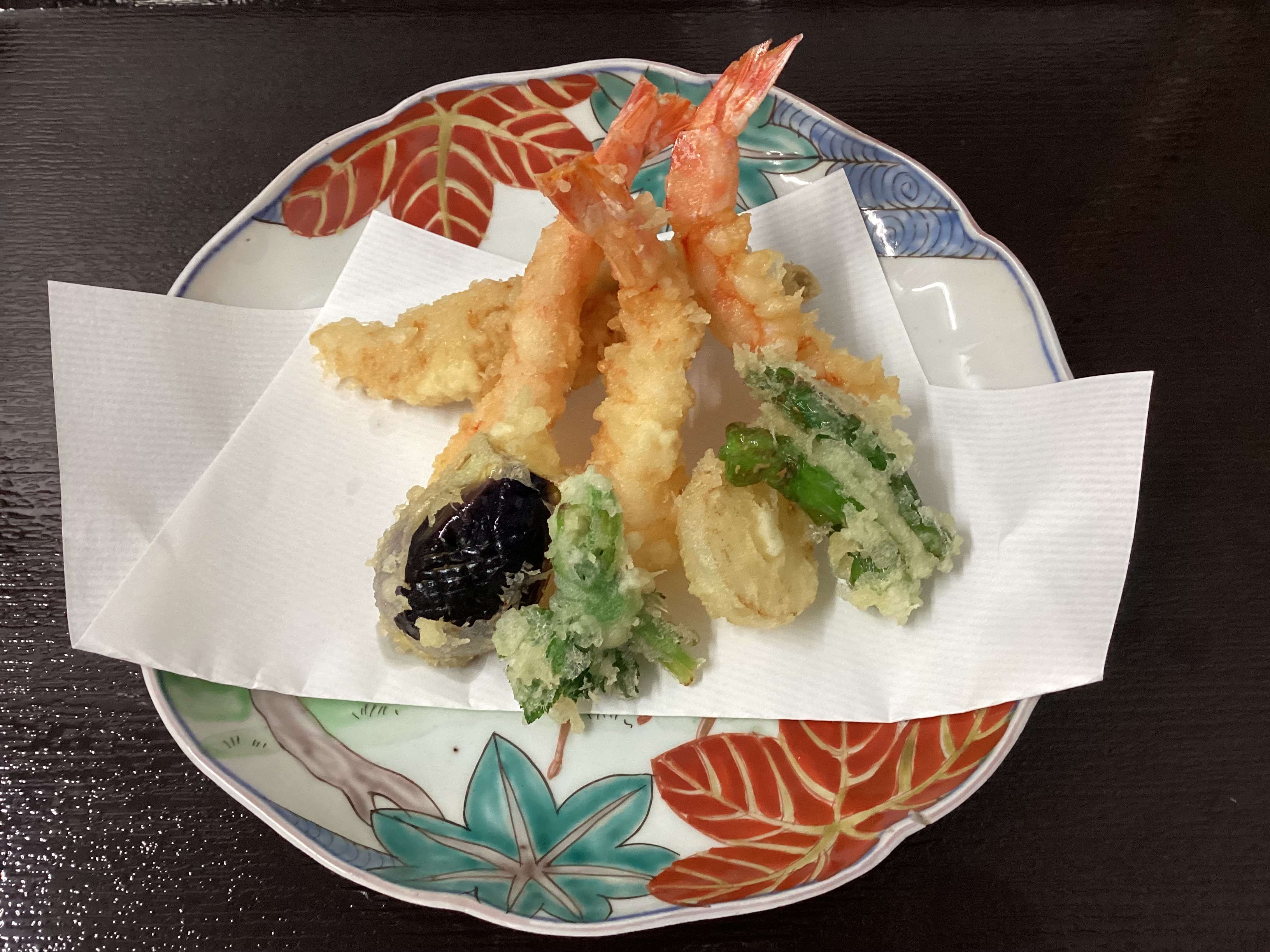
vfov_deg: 45.4
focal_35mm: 31
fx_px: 1137
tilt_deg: -63.8
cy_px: 476
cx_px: 635
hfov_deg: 58.4
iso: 250
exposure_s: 1/60
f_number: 2.4
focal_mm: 3.3
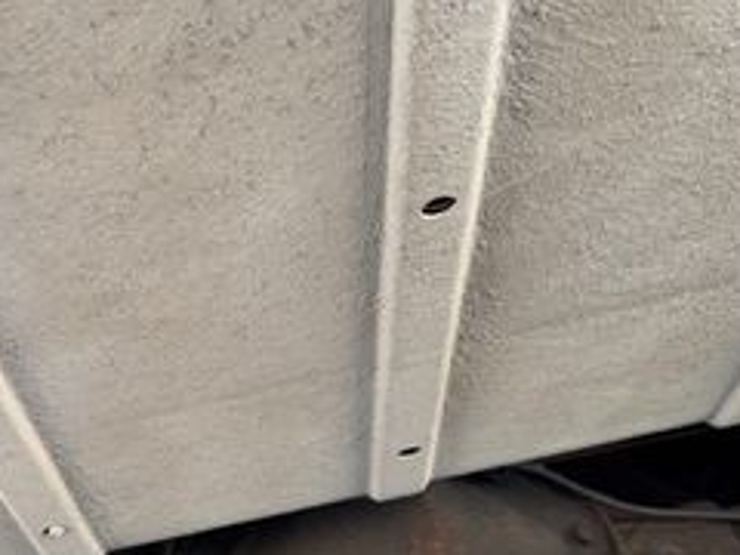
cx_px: 89
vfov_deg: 22.2
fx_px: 1368
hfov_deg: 29.2
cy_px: 540
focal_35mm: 64
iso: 64
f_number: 1.78
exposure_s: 1/171
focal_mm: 6.76
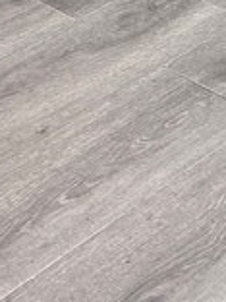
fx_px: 1375
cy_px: -583
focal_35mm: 158
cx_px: -112
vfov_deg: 9.8
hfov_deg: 9.2
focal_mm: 6.76
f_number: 1.78
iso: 250
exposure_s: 1/60
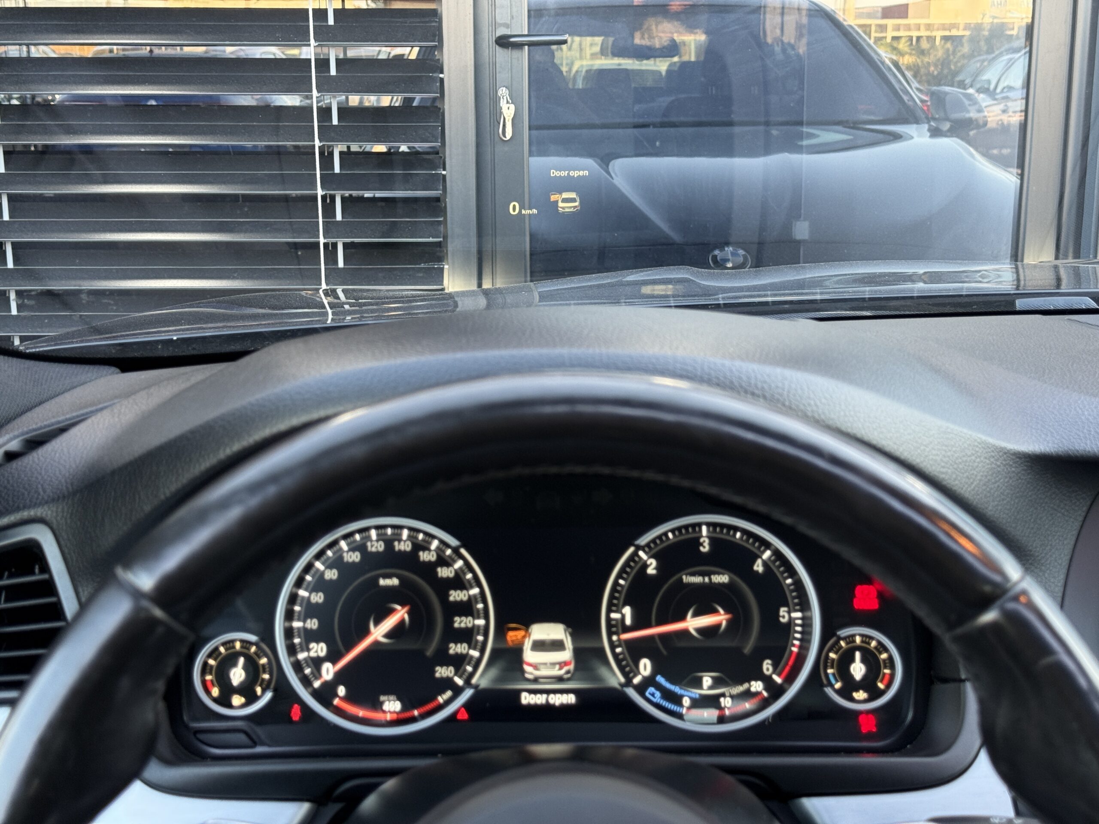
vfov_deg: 30.3
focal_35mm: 48
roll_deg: +0.2
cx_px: 550
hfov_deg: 39.7
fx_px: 1524
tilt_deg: -12.5
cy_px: 412
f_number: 1.78
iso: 80
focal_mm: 6.76
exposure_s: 1/53
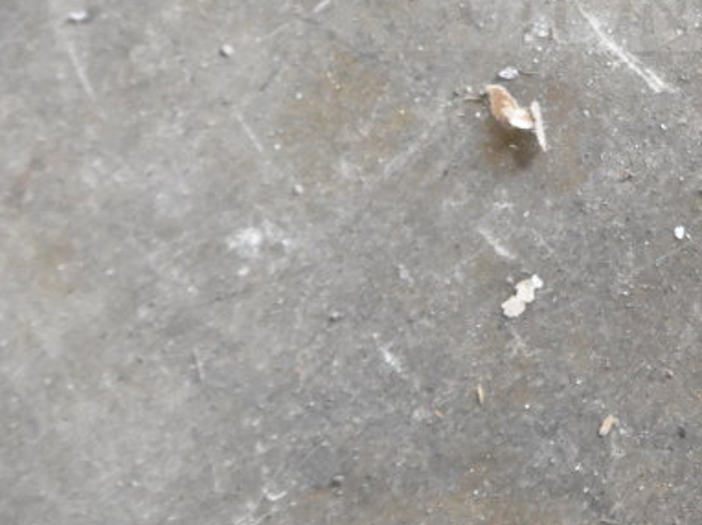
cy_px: -95
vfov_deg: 7.7
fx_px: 3854
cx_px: 540
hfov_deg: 10.4
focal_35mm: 190
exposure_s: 1/125
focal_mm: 55
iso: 6400
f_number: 5.6
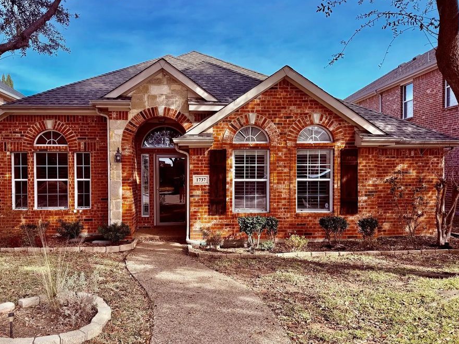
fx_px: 371
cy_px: 181
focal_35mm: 28
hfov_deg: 63.3
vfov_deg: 49.7
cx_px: 204
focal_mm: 6.76
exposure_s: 1/2370
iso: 100
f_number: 1.78
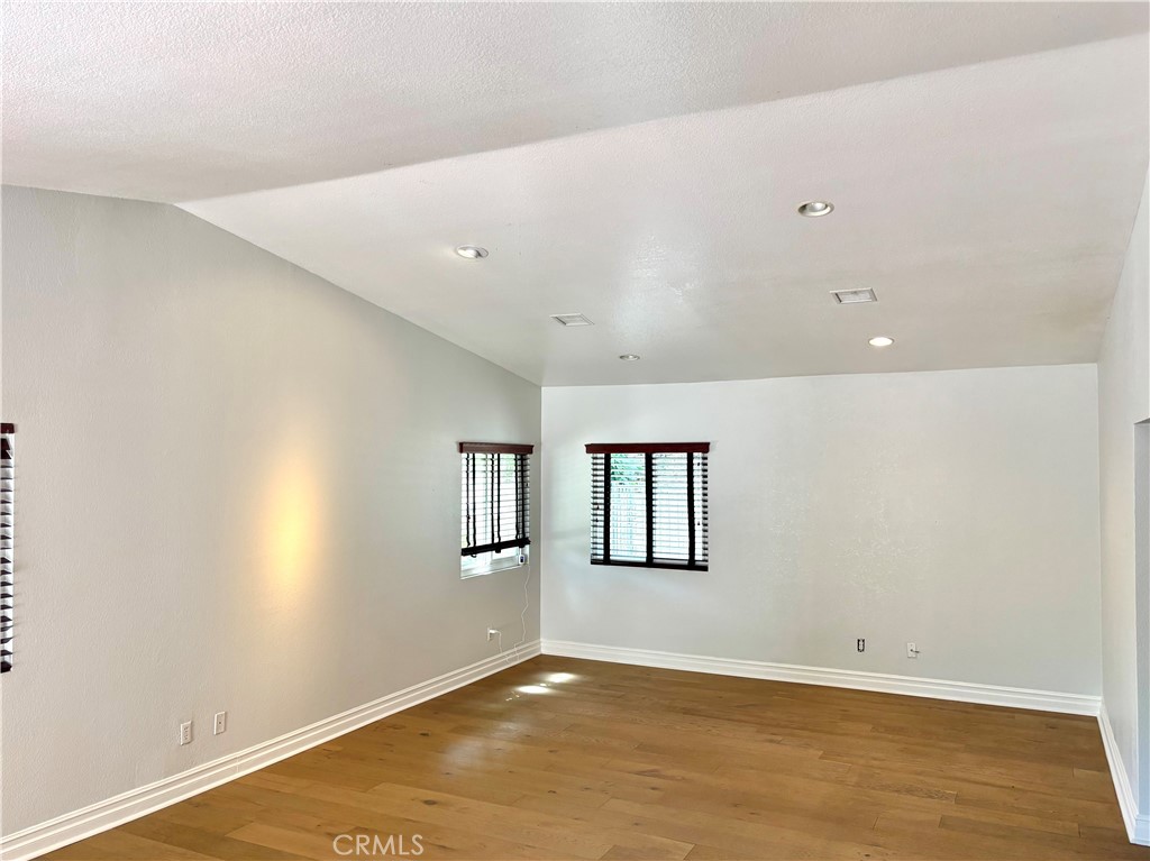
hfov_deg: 67.3
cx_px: 575
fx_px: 863
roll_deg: -1.8
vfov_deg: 53.0
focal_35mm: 26
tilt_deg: +2.1
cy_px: 430
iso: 125
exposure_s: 1/120
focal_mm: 5.96
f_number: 1.6
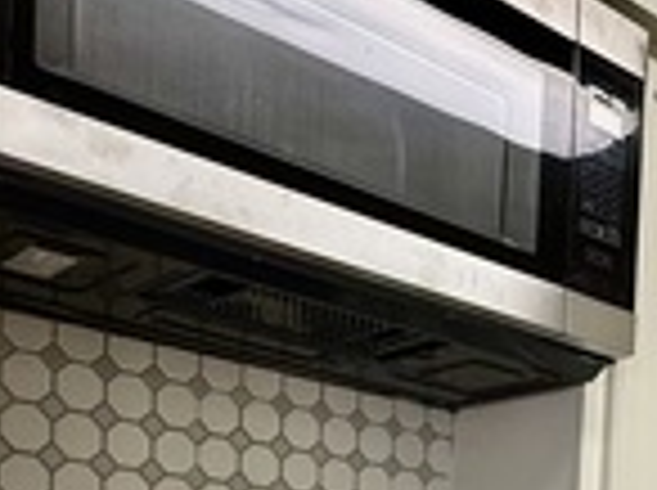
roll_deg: -3.2
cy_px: 733
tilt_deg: -2.2
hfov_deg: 28.1
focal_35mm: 64
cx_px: 691
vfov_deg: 19.8
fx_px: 1213
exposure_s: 1/120
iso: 160
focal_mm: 2.22
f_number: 2.2
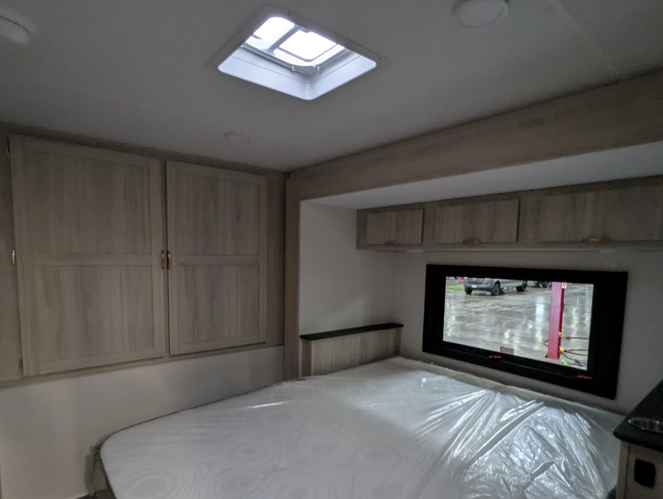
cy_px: 291
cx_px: 330
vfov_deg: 68.3
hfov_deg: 84.6
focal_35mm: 19
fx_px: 364
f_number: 2.2
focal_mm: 2.35
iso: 221
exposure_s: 1/24
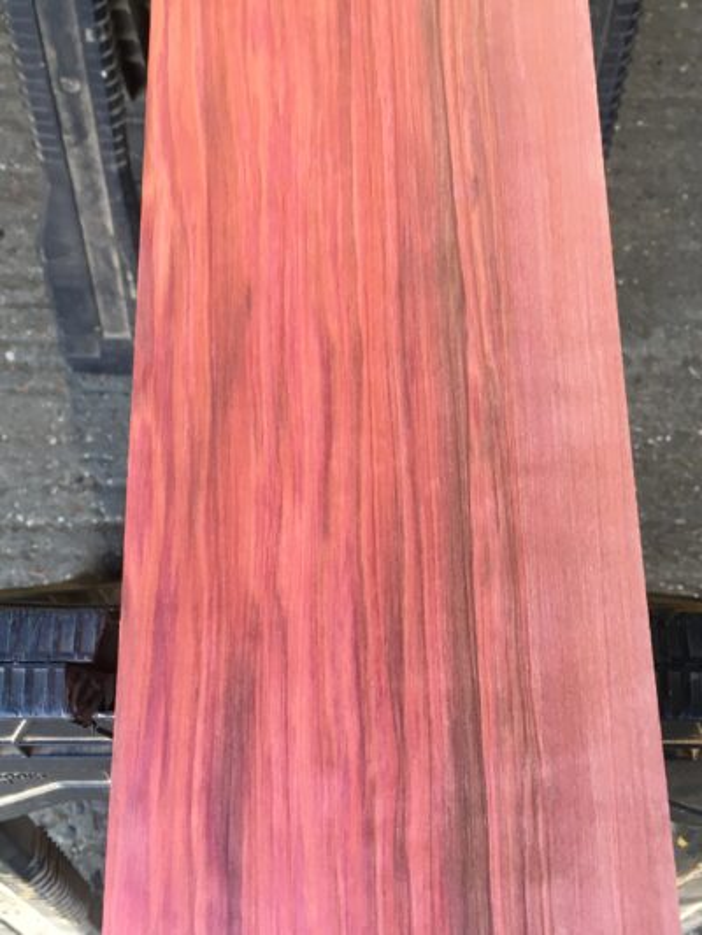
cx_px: 351
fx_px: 784
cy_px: 468
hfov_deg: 48.2
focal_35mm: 29
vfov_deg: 61.6
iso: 64
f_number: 2.2
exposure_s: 1/33
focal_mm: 4.15
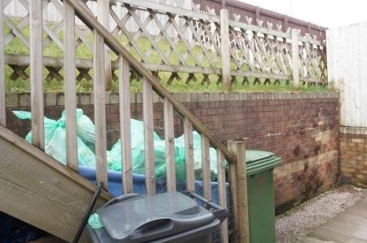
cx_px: 234
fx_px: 356
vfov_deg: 37.6
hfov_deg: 53.8
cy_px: 101
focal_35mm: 35
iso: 200
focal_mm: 16
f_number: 16
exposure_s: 1/10
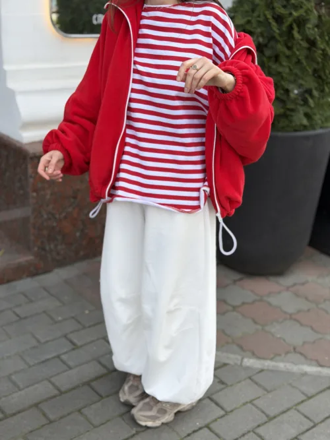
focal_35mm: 48
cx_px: 165
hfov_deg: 30.3
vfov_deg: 39.7
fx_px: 610
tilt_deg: -24.0
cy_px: 220
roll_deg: -3.4
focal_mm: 6.76
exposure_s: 1/1100
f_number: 1.78
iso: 64
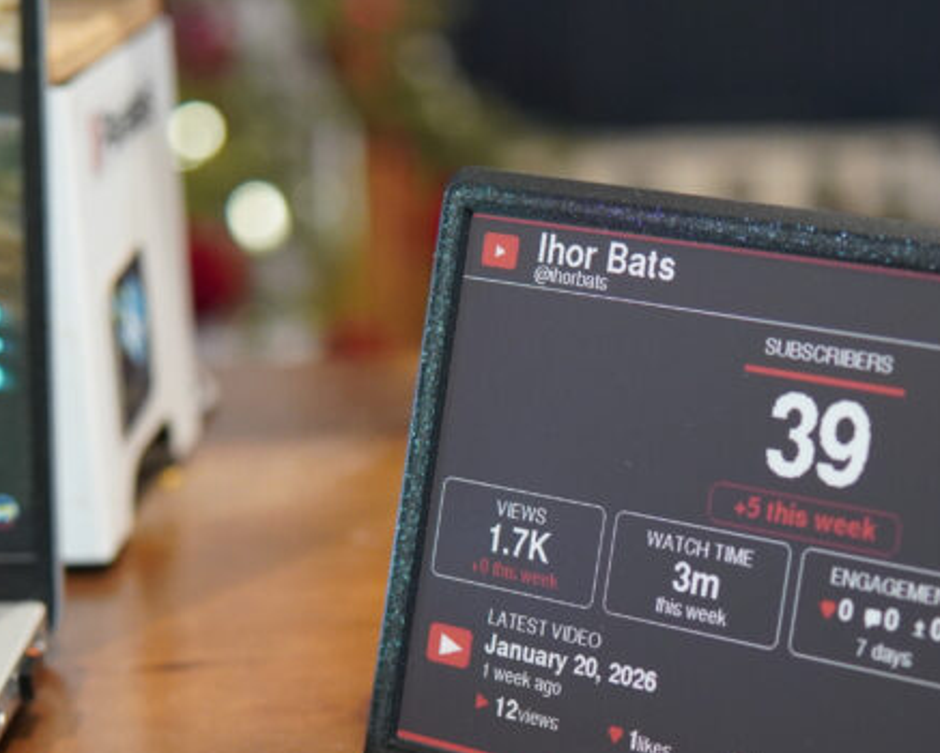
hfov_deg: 19.1
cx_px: 817
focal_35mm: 99
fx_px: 2755
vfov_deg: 15.5
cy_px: 573
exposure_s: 1/50
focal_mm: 30
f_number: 2.5
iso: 1000
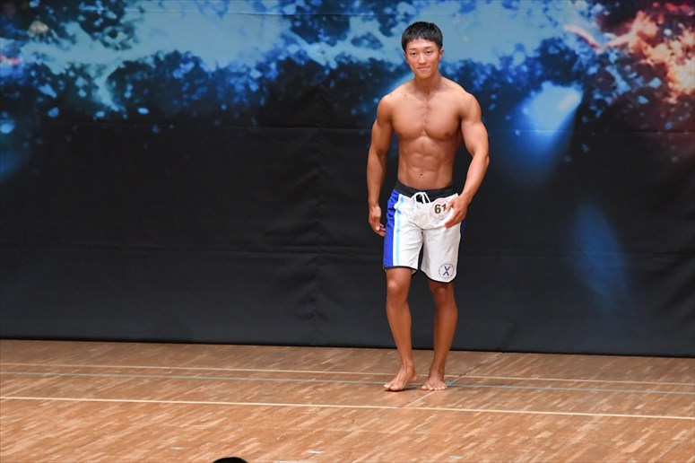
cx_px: 348
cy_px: 232
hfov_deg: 7.2
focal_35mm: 285
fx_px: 5499
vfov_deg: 4.8
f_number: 5.6
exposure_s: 1/400
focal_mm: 190
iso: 8000
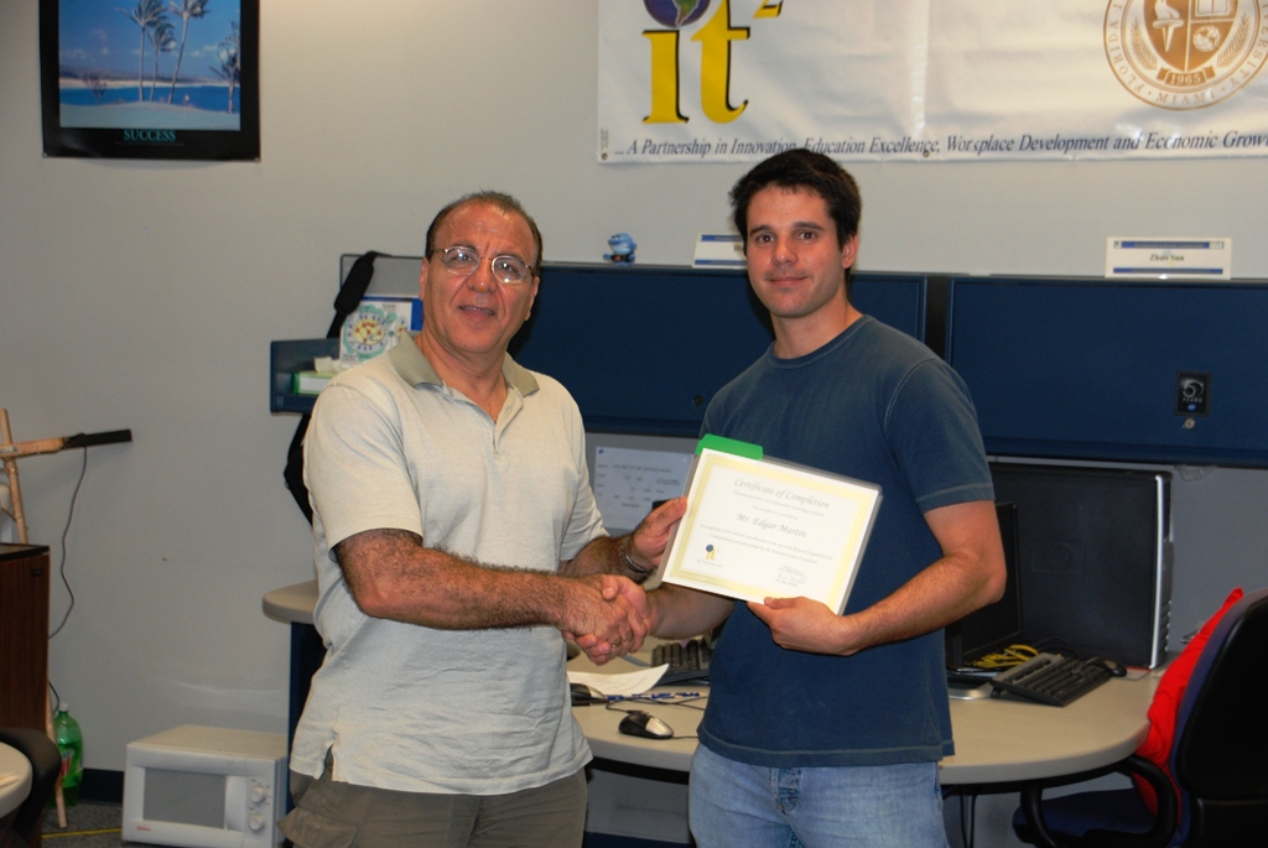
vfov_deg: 19.8
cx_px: 634
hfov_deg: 29.2
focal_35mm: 69
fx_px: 2433
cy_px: 424
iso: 320
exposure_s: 1/60
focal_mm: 46
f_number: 4.5
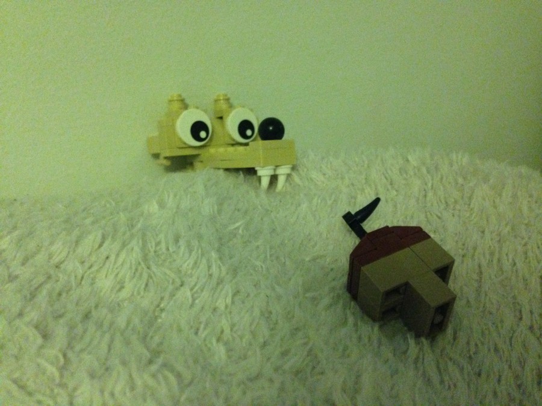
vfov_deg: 42.9
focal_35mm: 33
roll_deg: +0.1
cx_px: 271
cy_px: 203
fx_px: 517
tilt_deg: -29.0
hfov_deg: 55.4
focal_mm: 4.12
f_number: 2.4
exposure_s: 1/15
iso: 800
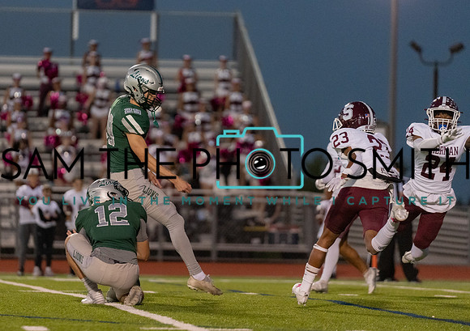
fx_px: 3584
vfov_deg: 5.3
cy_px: 138
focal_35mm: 270
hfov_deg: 7.5
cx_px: 148
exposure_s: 1/1250
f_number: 2.8
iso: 5000
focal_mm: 200
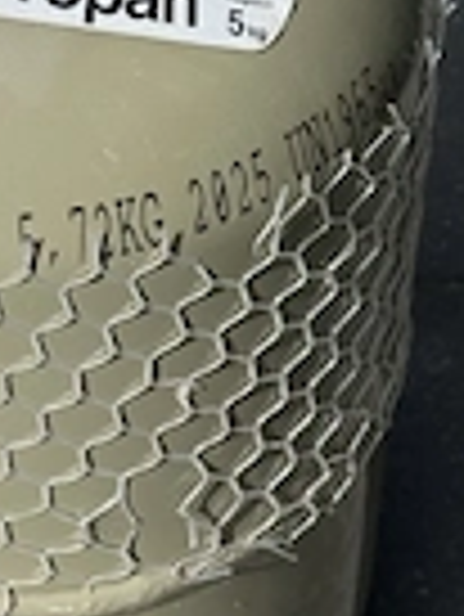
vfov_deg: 14.0
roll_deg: -0.4
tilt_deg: -43.0
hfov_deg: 10.6
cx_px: 63
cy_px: 126
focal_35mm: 140
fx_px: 2498
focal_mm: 6.76
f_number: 1.78
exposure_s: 1/7143
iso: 64
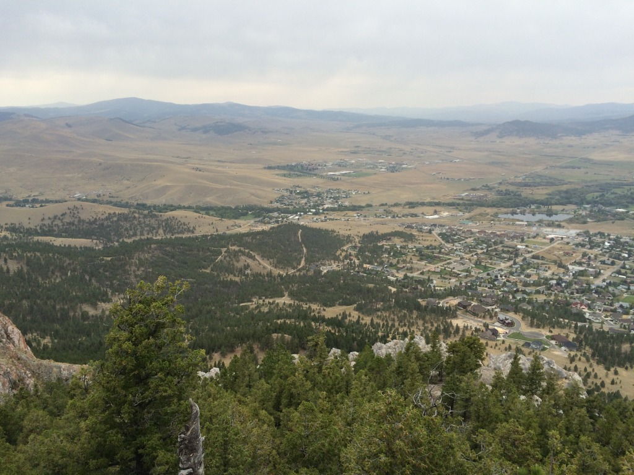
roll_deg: +0.9
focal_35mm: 29
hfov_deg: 61.7
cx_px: 317
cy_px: 238
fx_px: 531
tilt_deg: -15.1
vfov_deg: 48.2
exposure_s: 1/222
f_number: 2.2
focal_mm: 4.15
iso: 32
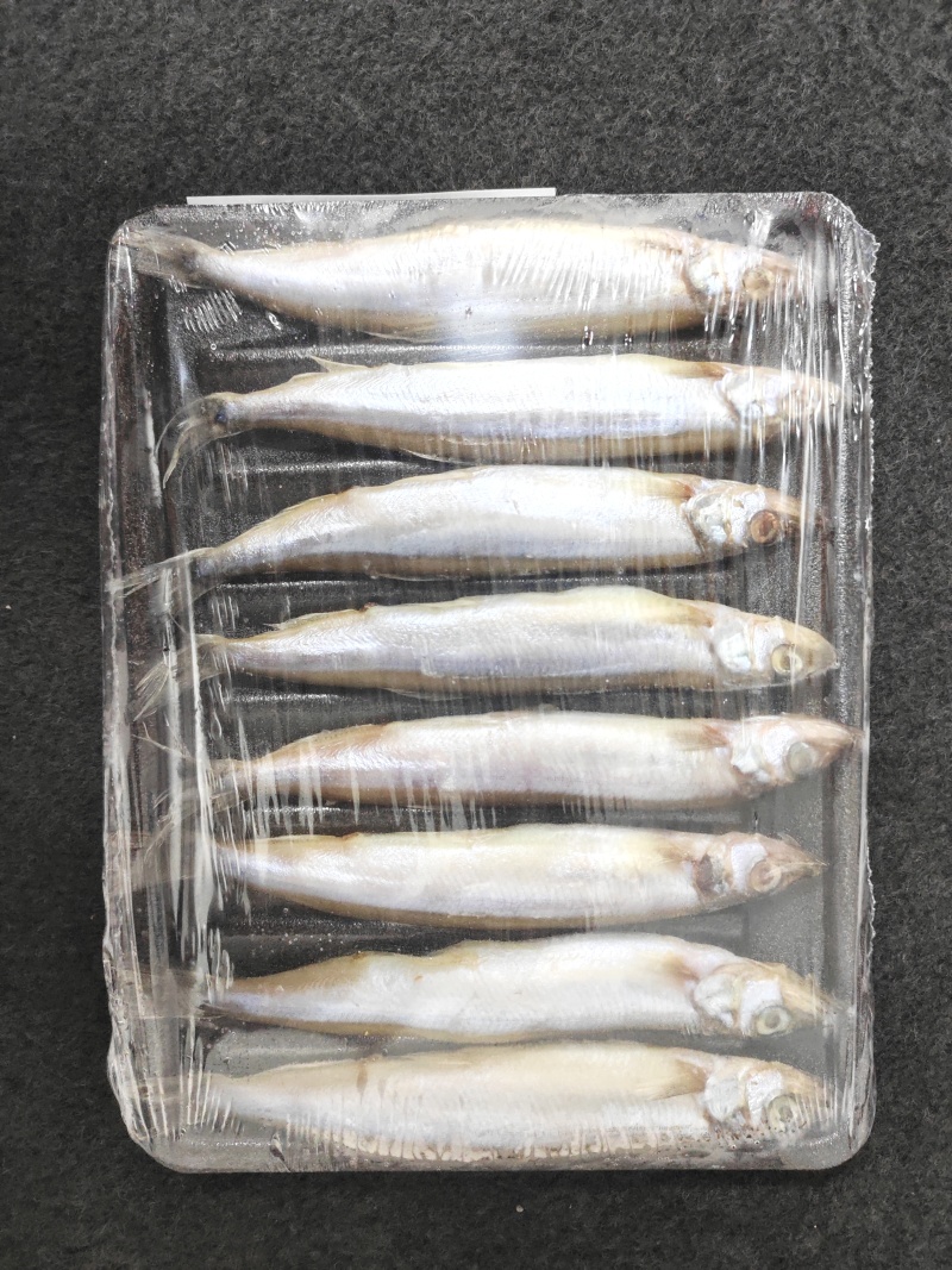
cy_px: 635
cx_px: 476
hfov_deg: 51.3
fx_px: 990
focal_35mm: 27
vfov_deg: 65.3
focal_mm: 5.52
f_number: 1.9
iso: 640
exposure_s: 1/33
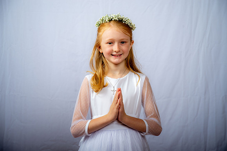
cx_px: 114
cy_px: 76
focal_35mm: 78
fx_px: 492
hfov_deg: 26.0
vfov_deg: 17.5
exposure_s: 1/200
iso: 250
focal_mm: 78
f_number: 6.3
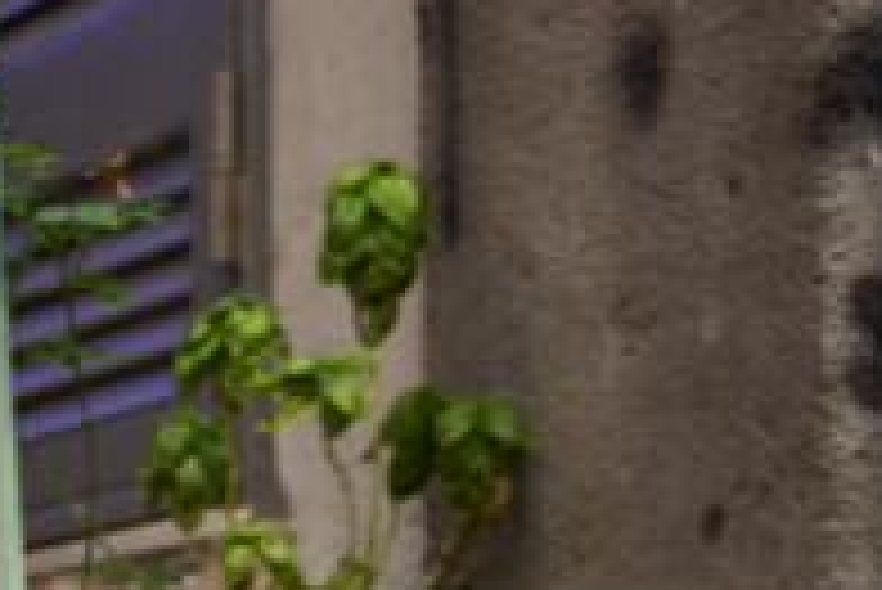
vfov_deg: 6.2
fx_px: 5394
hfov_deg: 8.2
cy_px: 937
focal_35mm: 220
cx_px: -1611
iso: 800
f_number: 2.8
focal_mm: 36
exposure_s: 1/160
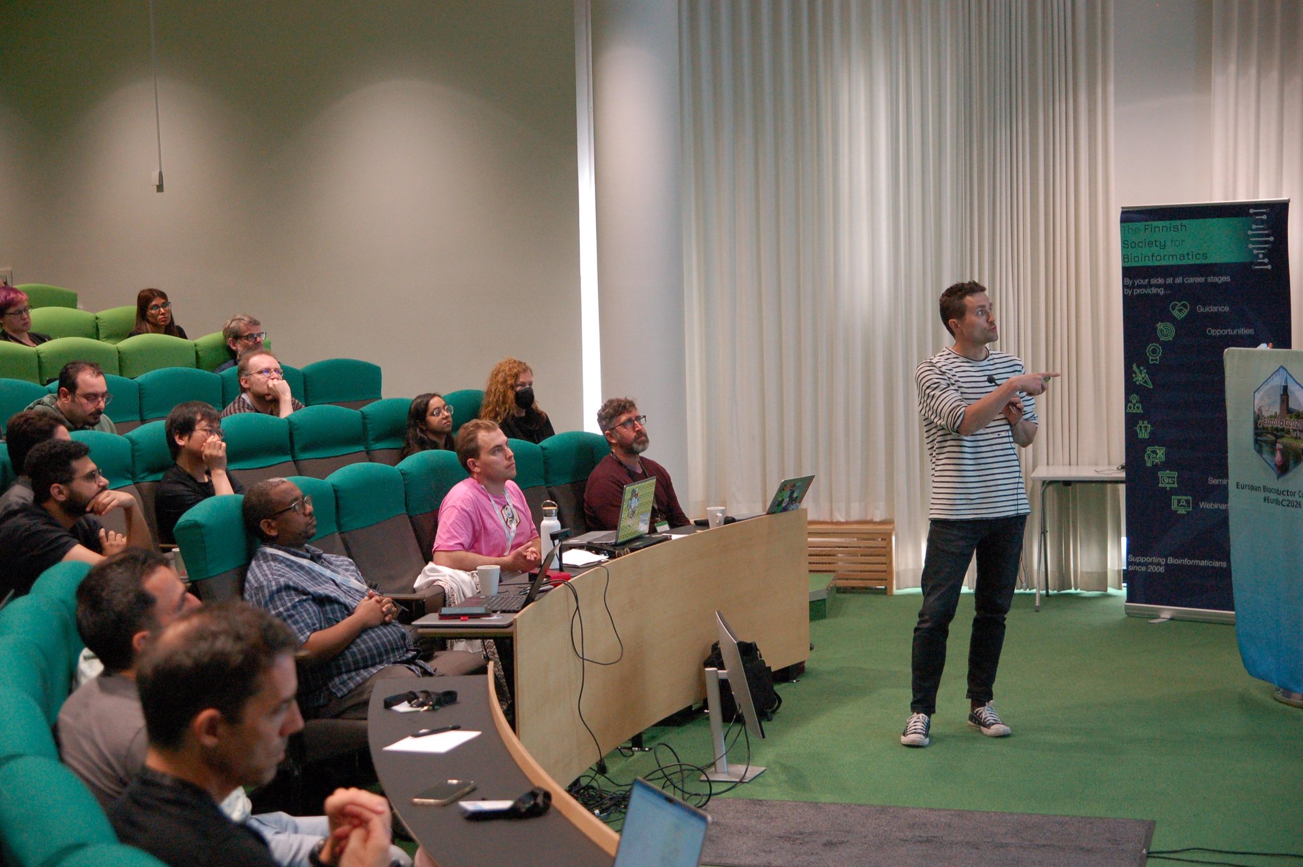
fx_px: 2061
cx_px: 652
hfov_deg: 35.1
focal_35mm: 57
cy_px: 434
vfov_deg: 23.7
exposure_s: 1/125
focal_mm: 38
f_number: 4
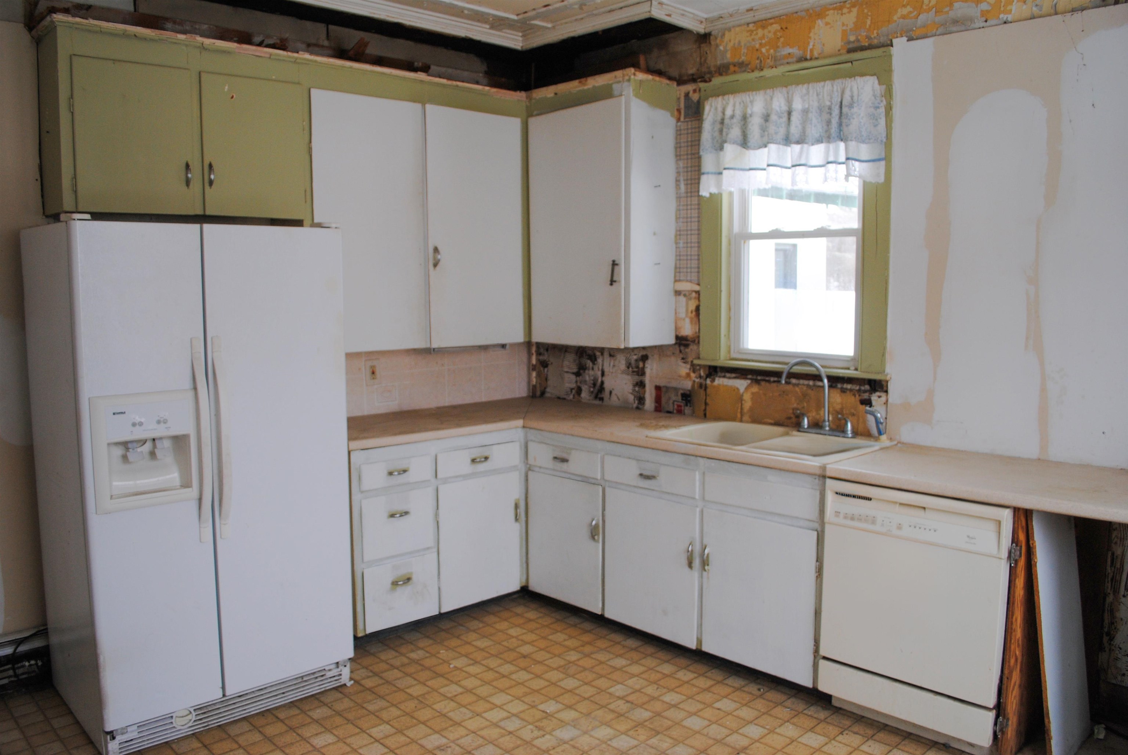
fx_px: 847
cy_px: 378
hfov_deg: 67.3
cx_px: 564
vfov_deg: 48.0
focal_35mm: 27
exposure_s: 1/80
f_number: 4.5
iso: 200
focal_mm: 18
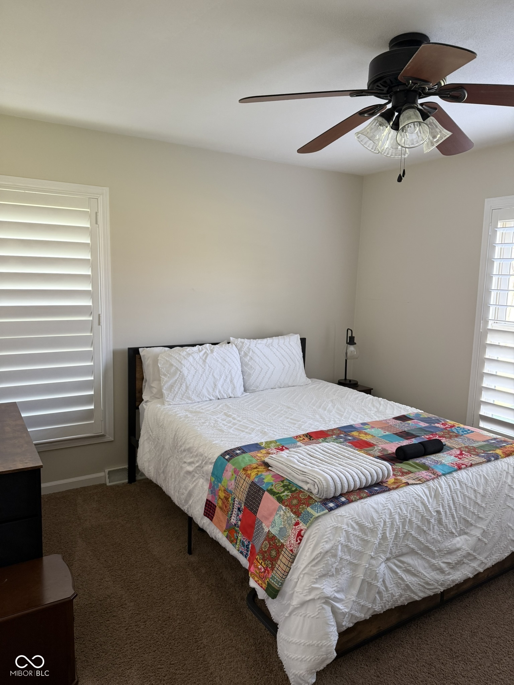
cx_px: 257
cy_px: 342
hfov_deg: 56.8
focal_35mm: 24
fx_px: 475
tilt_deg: -7.3
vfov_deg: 71.6
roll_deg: -1.6
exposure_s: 1/63
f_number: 1.78
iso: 200
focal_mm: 6.76
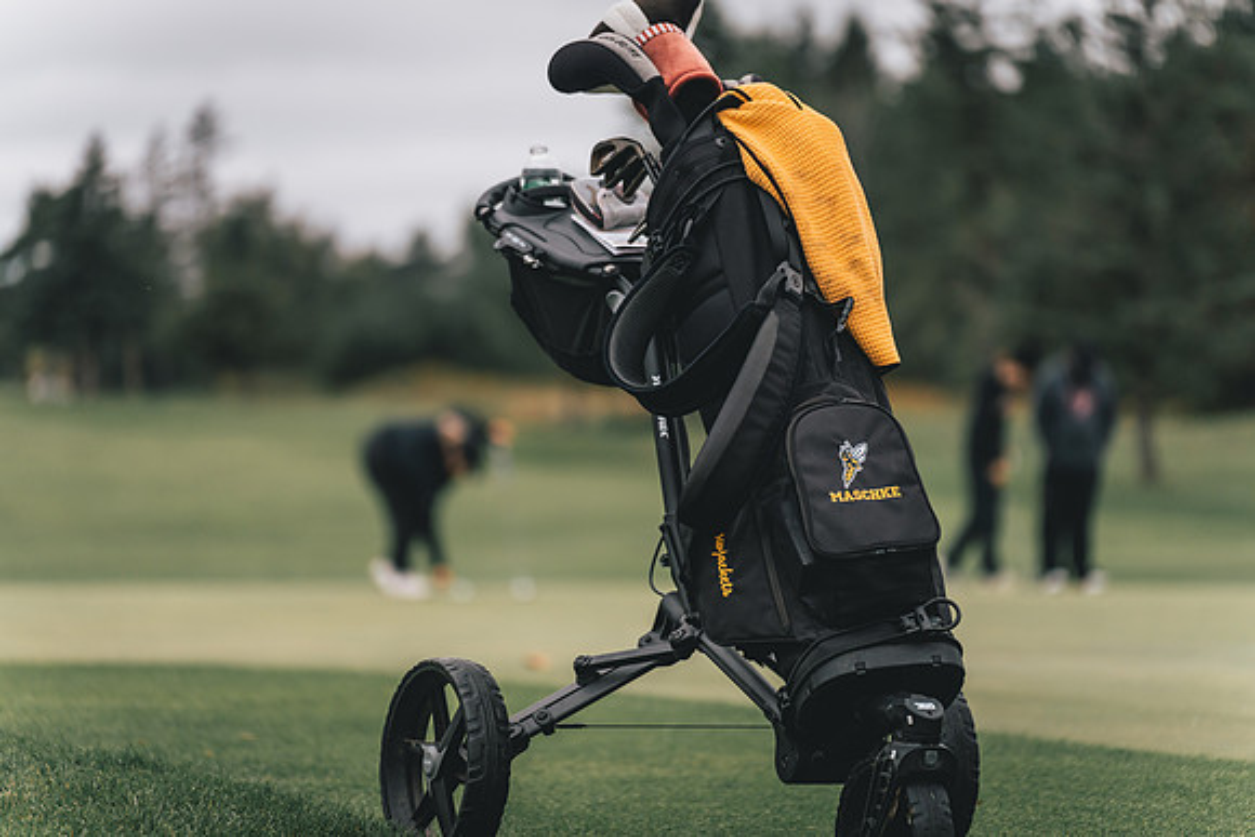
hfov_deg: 13.7
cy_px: 418
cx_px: 628
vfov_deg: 9.2
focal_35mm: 150
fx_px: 5230
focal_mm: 150
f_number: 2.8
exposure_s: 1/800
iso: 800
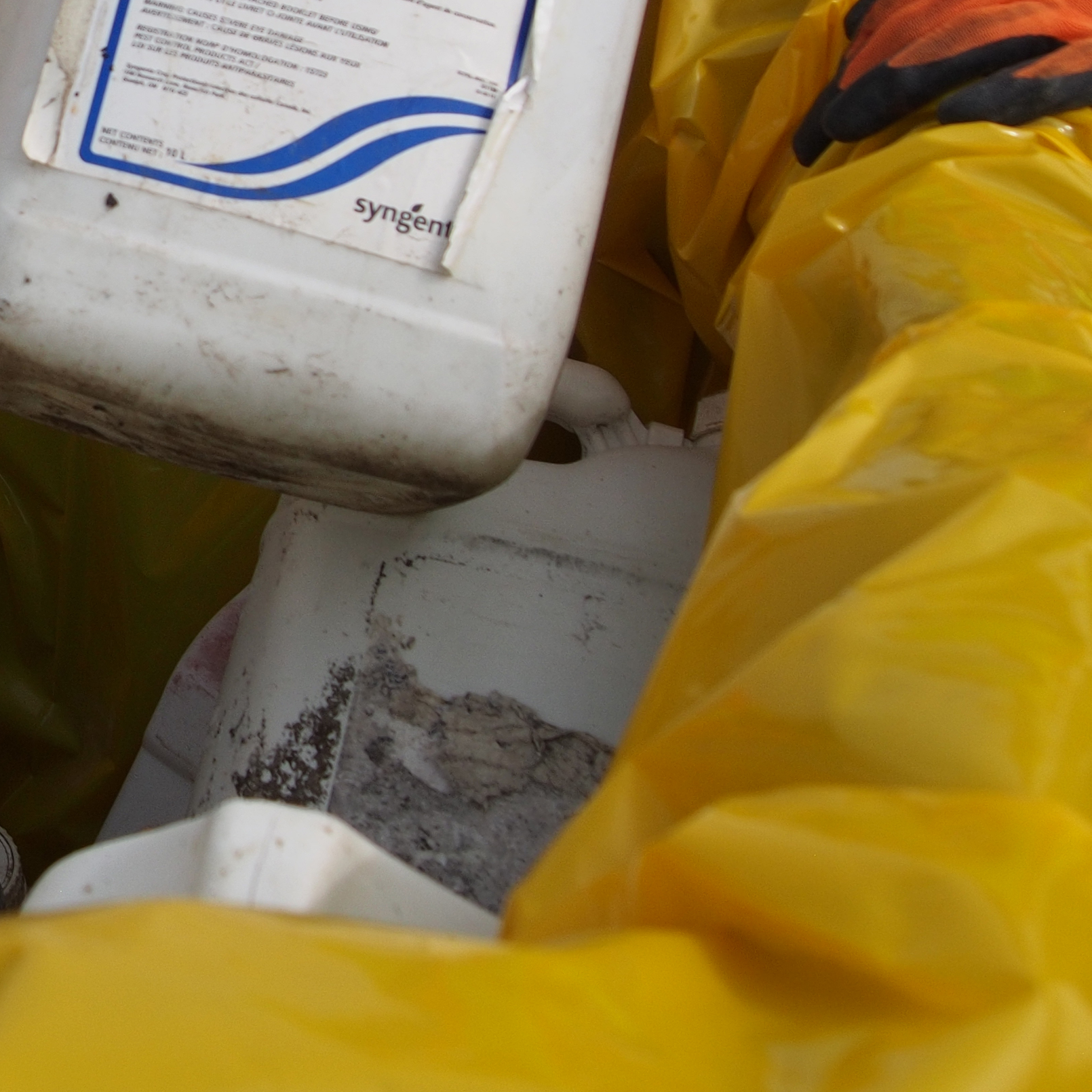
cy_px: 105
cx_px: -290
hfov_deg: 18.8
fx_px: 3069
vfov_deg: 19.8
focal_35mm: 86
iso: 200
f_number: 4
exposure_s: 1/2000
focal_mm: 17
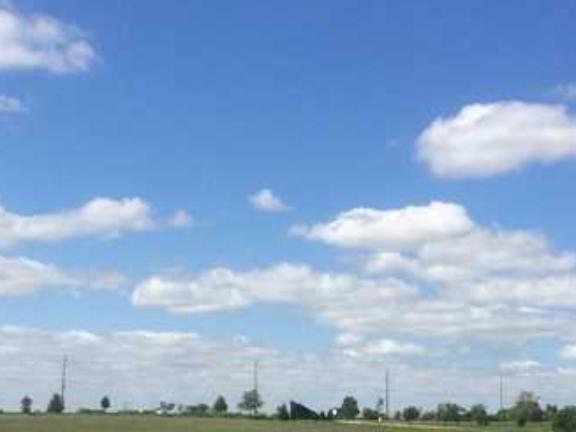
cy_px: 326
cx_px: 273
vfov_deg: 20.5
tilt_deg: +1.6
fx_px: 1181
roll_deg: -0.9
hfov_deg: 27.4
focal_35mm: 71
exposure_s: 1/3165
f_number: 2.2
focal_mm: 4.15
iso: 32
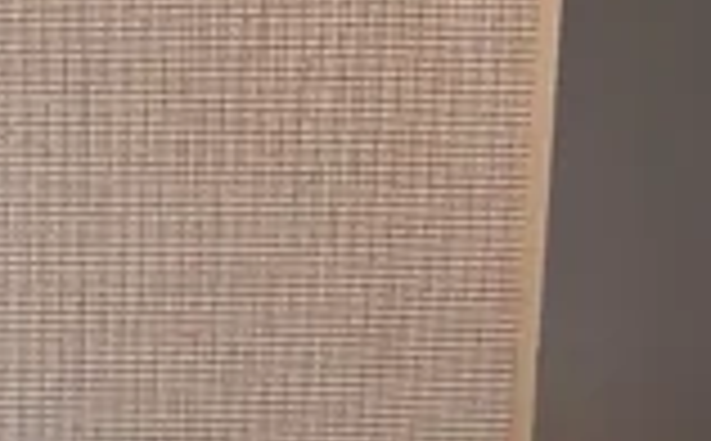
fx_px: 2108
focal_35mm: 109
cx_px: -112
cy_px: 508
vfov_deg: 11.7
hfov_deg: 18.3
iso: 400
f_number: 1.8
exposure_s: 1/100
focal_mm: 4
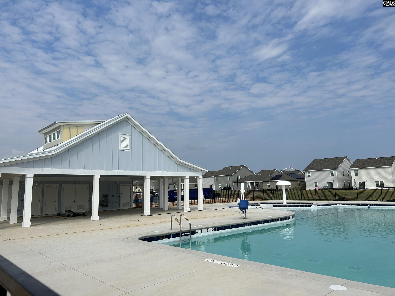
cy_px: 148
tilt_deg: +7.5
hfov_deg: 67.3
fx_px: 297
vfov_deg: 53.1
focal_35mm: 26
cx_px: 198
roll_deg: +1.3
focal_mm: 5.7
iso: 50
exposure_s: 1/8696
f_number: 1.5
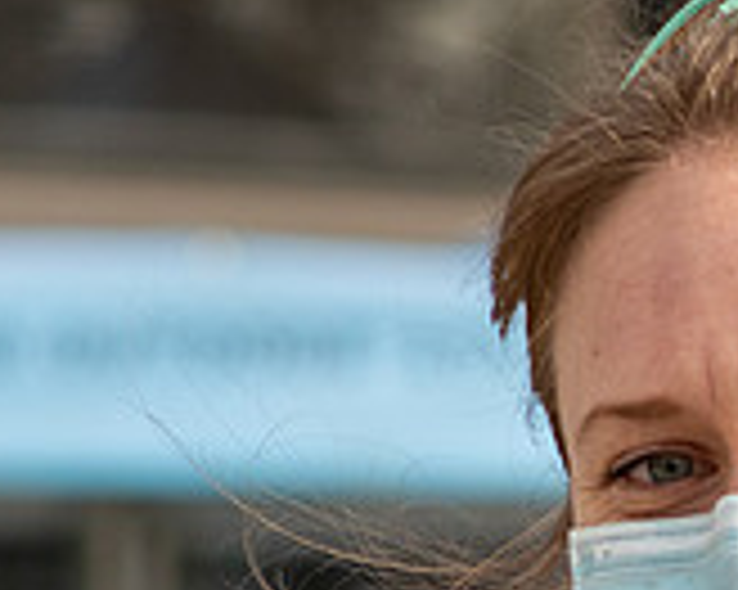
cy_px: 770
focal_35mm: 519
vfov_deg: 3.0
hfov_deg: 3.7
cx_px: 1107
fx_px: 11329
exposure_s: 1/2000
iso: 400
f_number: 4
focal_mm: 85
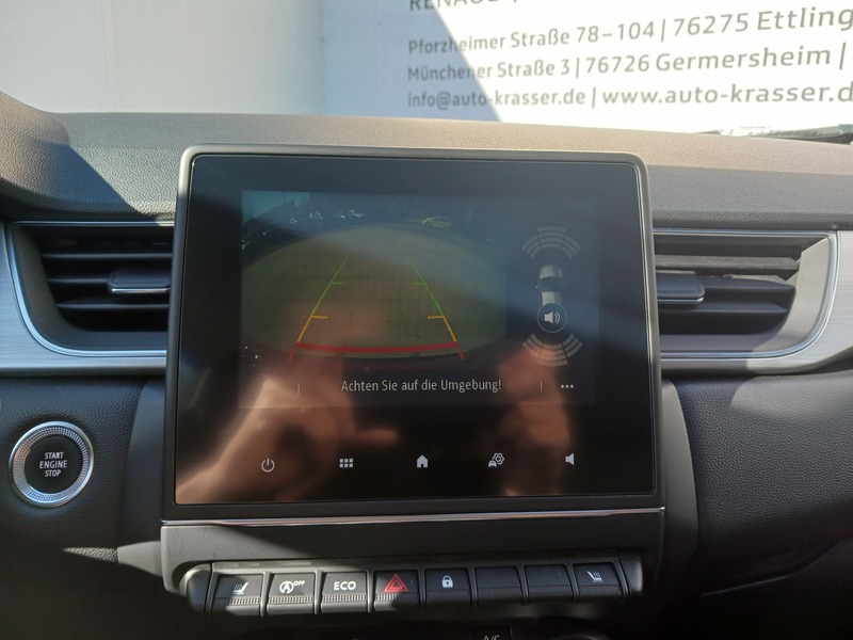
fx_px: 665
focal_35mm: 27
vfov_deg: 51.4
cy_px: 320
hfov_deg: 65.3
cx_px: 426
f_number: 1.8
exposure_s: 1/50
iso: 20
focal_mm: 4
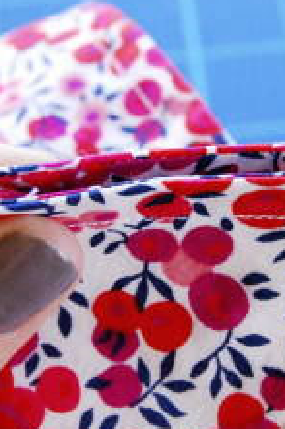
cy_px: 204
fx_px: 1451
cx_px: 176
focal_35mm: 122
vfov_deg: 16.8
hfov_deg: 11.2
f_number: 7.1
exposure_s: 1/200
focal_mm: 30
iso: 1600
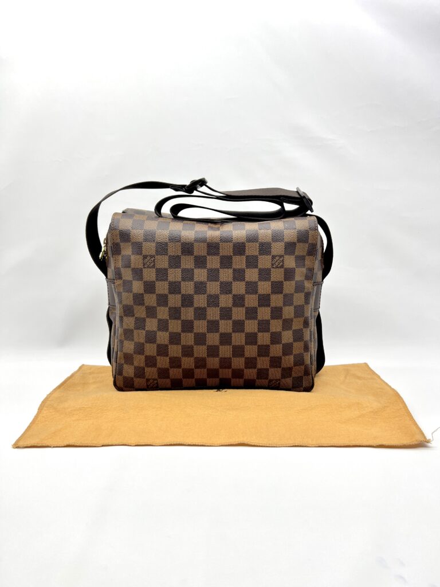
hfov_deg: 53.1
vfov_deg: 67.3
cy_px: 294
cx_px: 220
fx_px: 441
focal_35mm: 26
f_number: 1.5
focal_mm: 5.7
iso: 32
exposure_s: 1/116
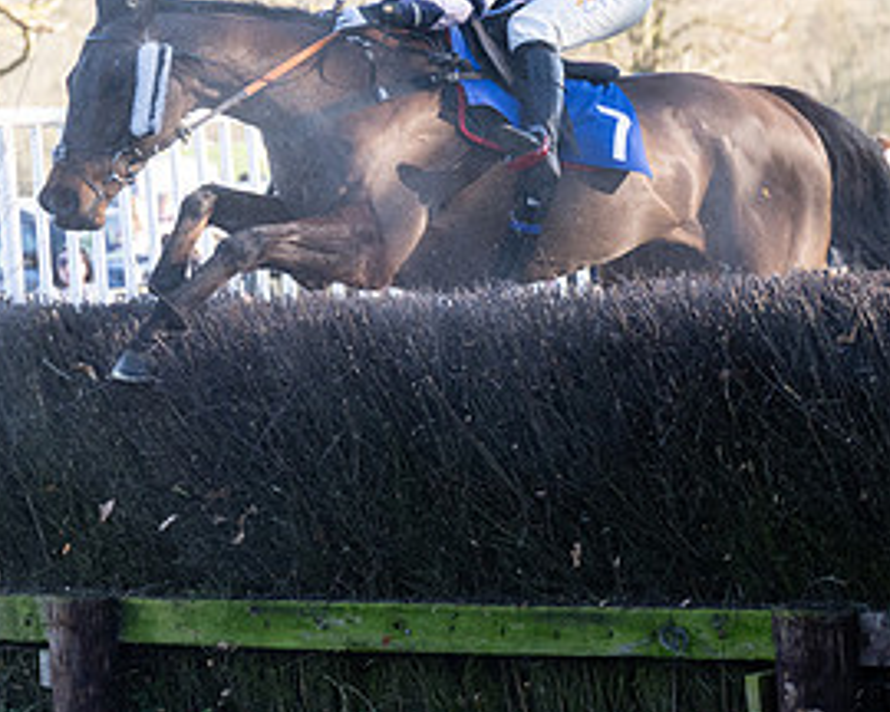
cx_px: 103
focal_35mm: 200
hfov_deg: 9.6
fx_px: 5268
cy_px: 103
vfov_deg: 7.7
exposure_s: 1/1600
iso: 800
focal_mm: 74
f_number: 2.8
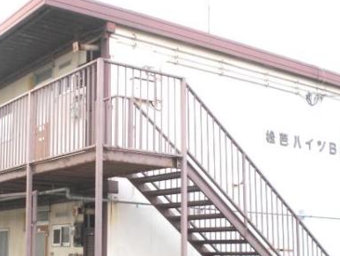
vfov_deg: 24.6
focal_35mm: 59
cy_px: 182
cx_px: 111
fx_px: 580
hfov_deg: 32.4
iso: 64
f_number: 3.1
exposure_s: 1/200
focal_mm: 6.3
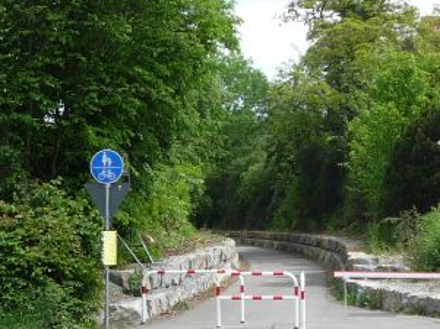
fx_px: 1155
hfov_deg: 21.5
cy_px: 200
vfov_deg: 16.2
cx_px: 250
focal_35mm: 91
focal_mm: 5.8
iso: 100
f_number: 4
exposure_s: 1/400
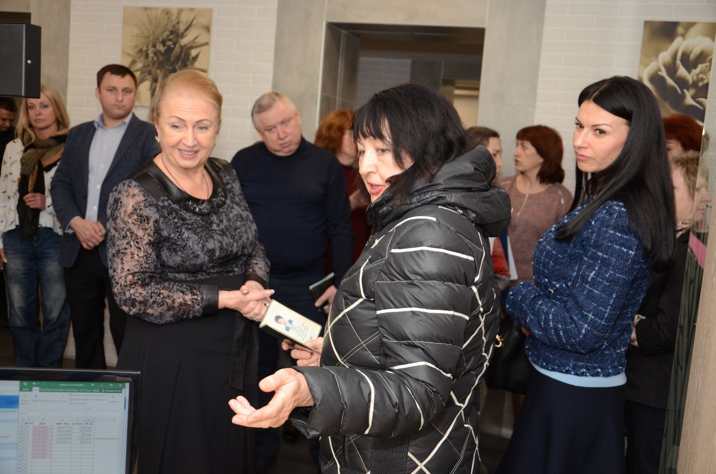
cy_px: 237
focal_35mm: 39
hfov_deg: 49.6
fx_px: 774
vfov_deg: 34.1
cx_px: 358
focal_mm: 26
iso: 640
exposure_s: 1/200
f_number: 4
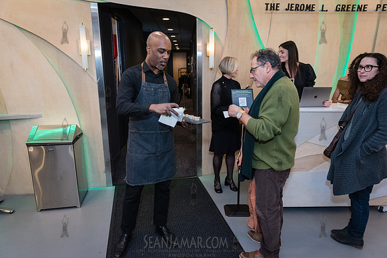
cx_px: 194
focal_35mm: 24
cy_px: 129
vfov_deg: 53.2
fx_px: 258
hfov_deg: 73.7
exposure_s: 1/200
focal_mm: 24
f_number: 4
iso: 6400
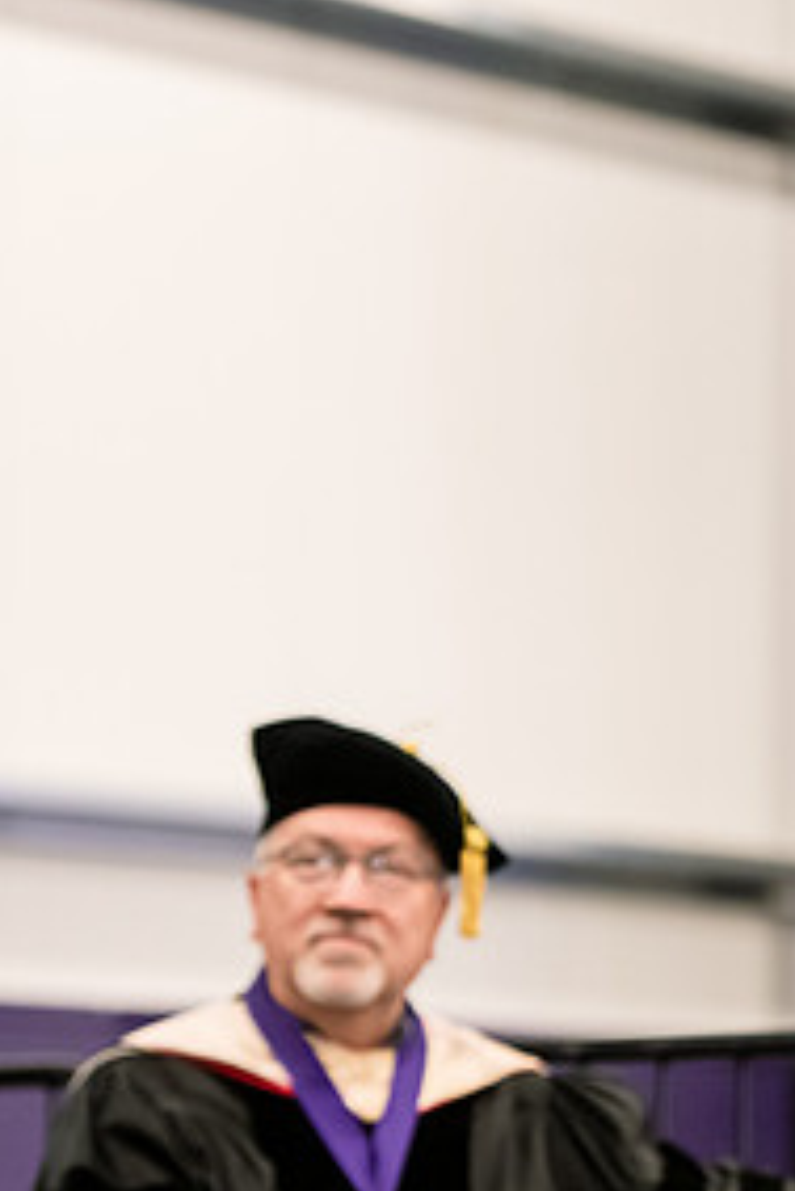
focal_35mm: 215
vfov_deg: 9.6
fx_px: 7113
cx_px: 778
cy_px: 596
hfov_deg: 6.4
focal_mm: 105
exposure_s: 1/200
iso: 3200
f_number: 3.2
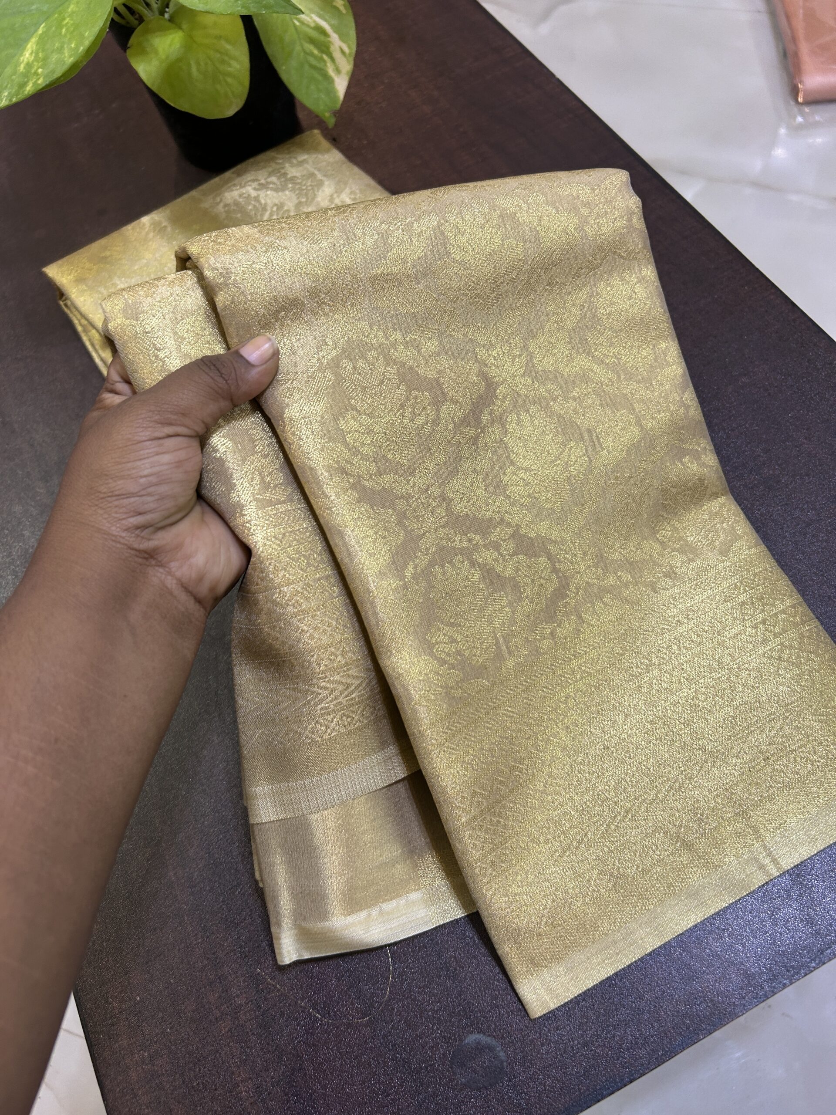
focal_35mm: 26
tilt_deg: -60.7
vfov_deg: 67.3
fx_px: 837
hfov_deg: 53.1
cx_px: 418
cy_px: 558
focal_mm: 5.7
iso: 100
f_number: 1.5
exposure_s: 1/50
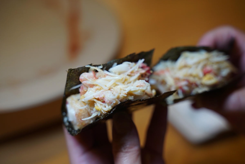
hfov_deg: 27.0
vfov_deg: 18.2
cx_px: 122
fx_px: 510
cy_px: 82
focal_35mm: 75
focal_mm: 75
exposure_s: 1/80
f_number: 4
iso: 200
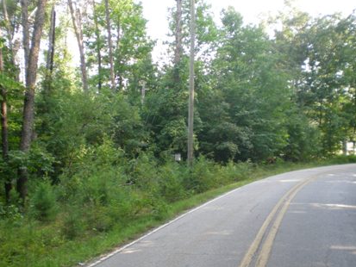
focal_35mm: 46
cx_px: 188
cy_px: 154
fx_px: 473
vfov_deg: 31.5
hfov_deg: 41.2
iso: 98
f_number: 3.1
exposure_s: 1/64.6
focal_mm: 6.3
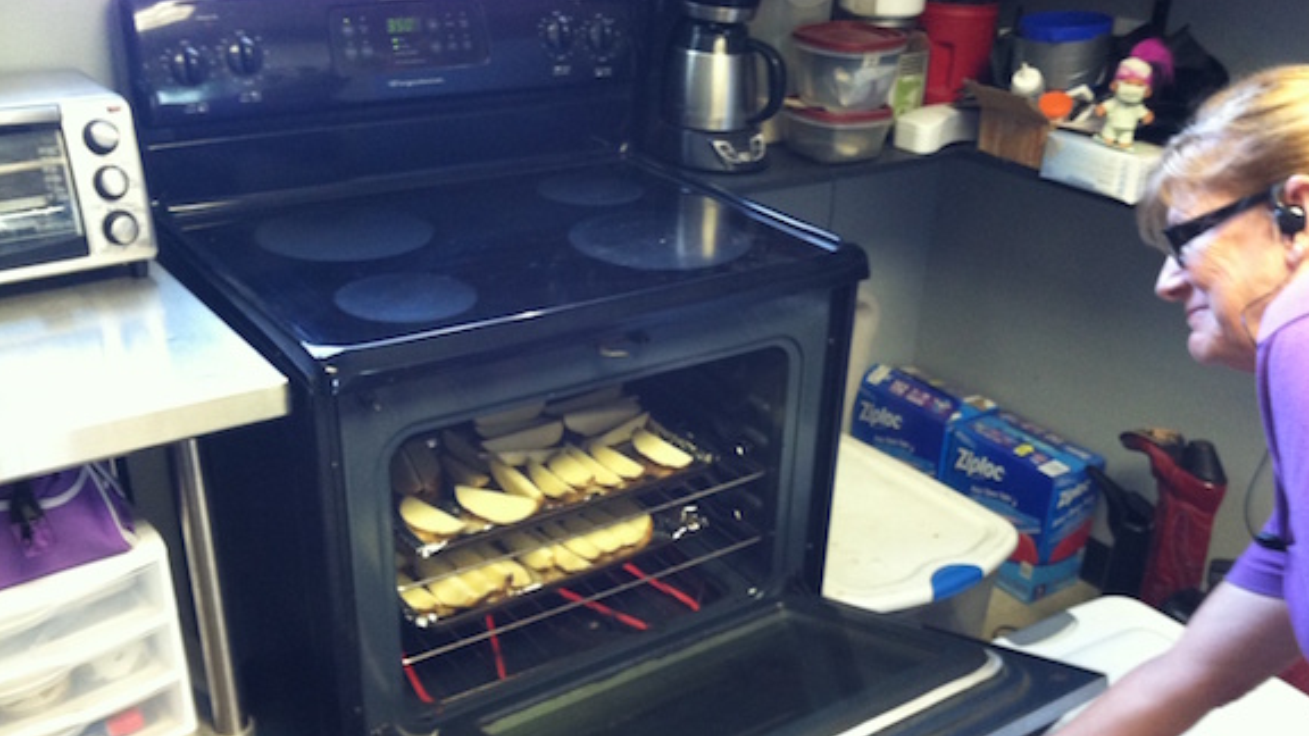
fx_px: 1354
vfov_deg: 30.3
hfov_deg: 51.6
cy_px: 476
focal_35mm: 39
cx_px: 664
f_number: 2.8
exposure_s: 1/15
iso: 200
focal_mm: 3.85
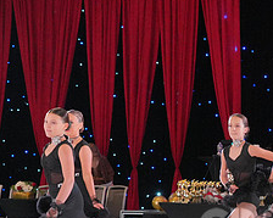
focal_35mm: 146
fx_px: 1179
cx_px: 322
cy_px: 227
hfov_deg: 12.9
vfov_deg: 10.5
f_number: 5.6
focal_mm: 60
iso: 5000
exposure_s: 1/400
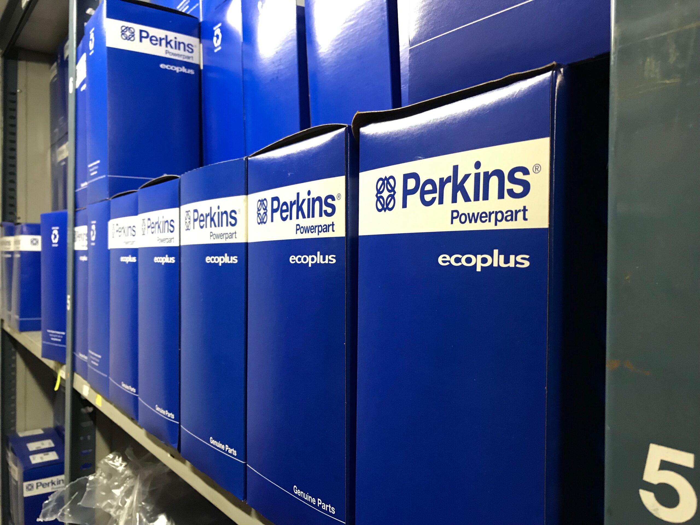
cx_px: 350
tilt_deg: +0.3
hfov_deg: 63.4
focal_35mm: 28
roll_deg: -0.8
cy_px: 262
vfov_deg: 49.7
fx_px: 566
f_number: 1.8
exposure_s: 1/17
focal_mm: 3.99
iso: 100
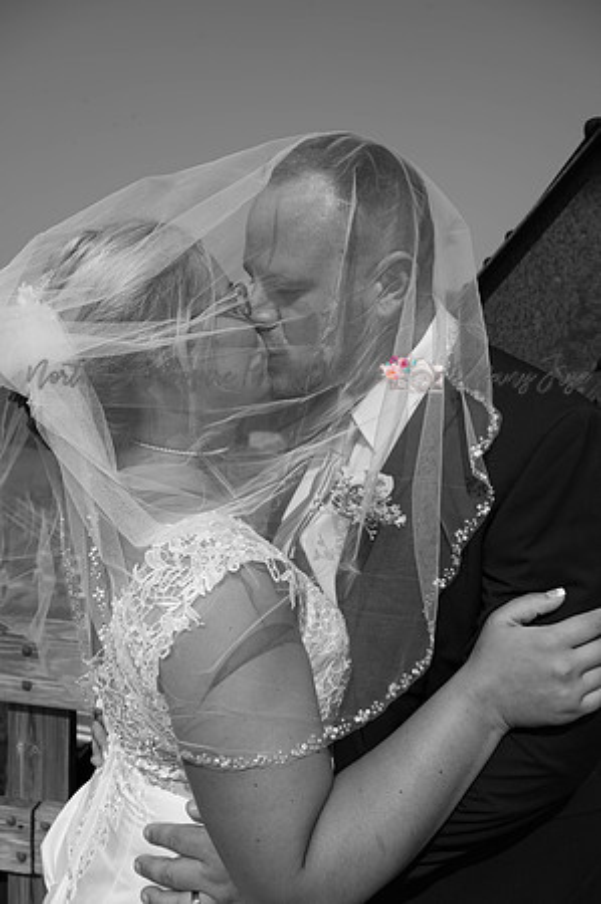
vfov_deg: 62.8
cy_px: 452
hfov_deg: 44.2
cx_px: 300
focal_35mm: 30
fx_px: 740
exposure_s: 1/500
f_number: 8
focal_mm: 29.5
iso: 100
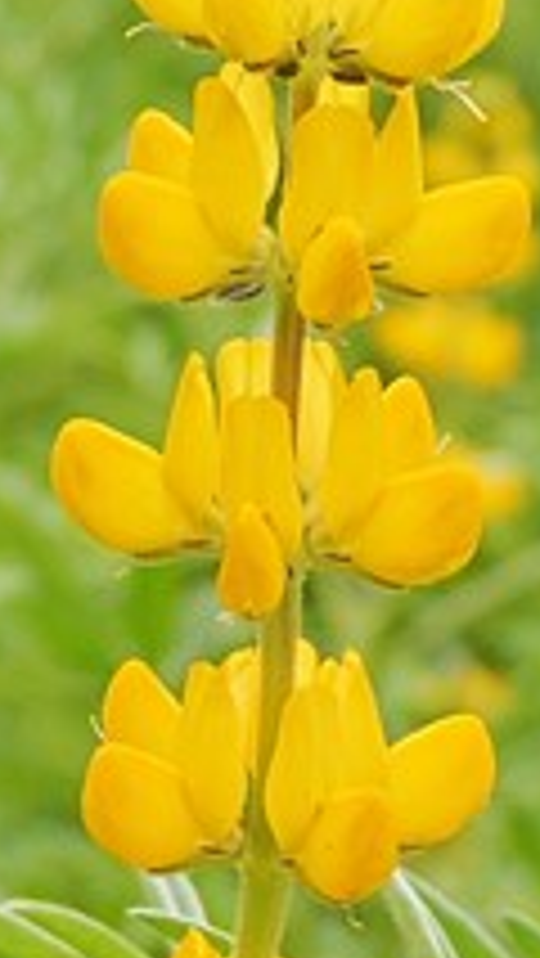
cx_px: -328
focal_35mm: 174
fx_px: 4424
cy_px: 128
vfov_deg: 12.3
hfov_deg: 6.9
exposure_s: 1/250
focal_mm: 17
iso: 200
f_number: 4
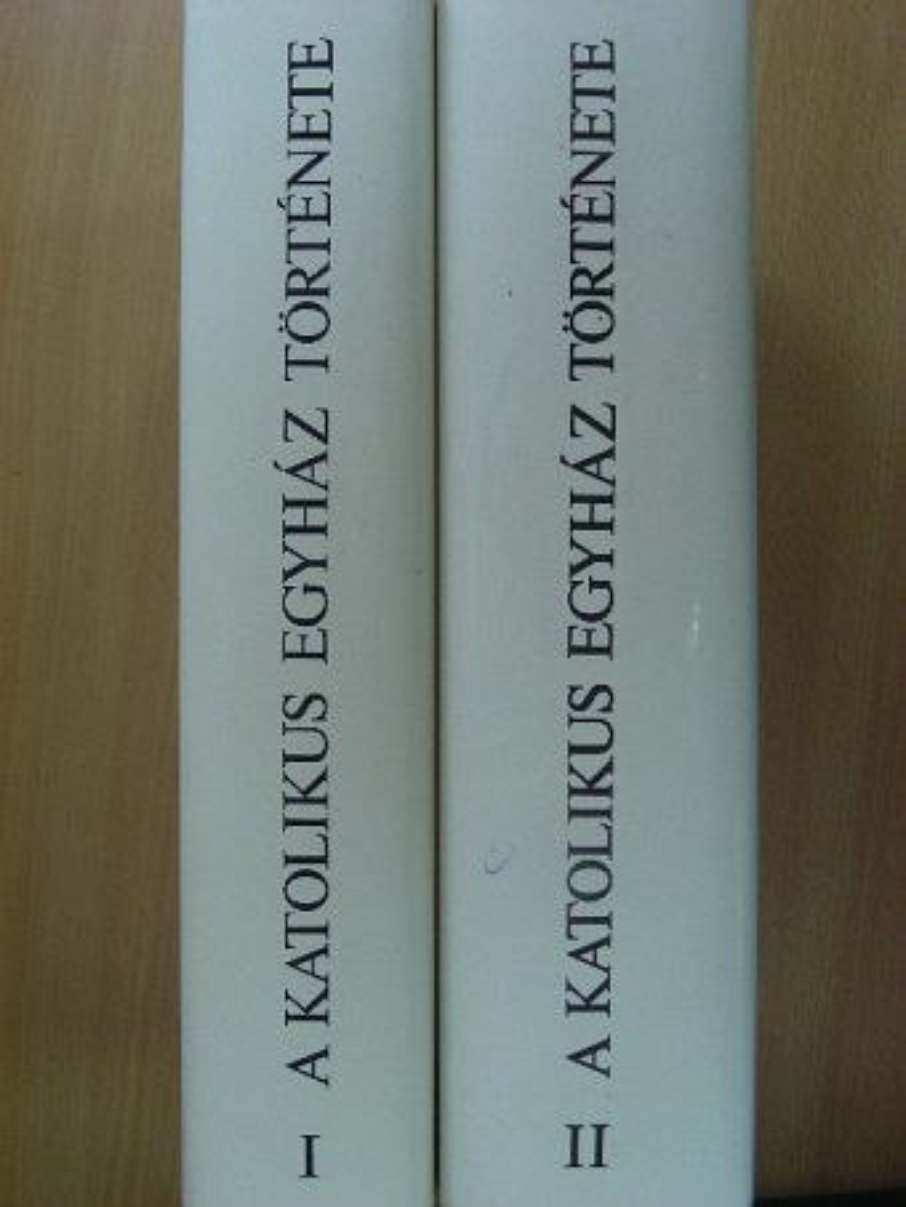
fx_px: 1674
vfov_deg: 39.6
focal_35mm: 48
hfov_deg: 30.3
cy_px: 604
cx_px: 453
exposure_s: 1/30
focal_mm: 8
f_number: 3.5
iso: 148
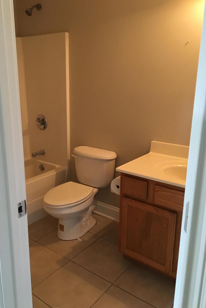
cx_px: 95
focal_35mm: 31
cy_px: 150
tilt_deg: -16.5
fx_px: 266
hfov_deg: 42.3
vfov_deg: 60.3
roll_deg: +1.9
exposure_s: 1/30
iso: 200
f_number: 2.2
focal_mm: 4.15
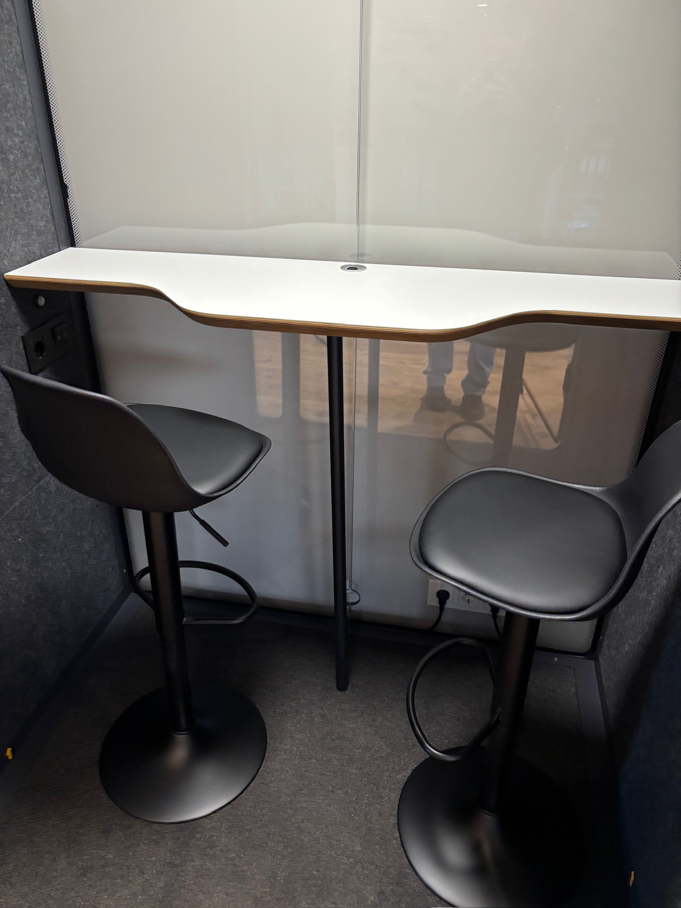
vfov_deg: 67.3
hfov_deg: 53.1
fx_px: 682
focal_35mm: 26
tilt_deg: -29.6
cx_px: 340
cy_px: 454
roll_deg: -0.2
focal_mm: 5.96
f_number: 1.6
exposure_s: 1/50
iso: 200
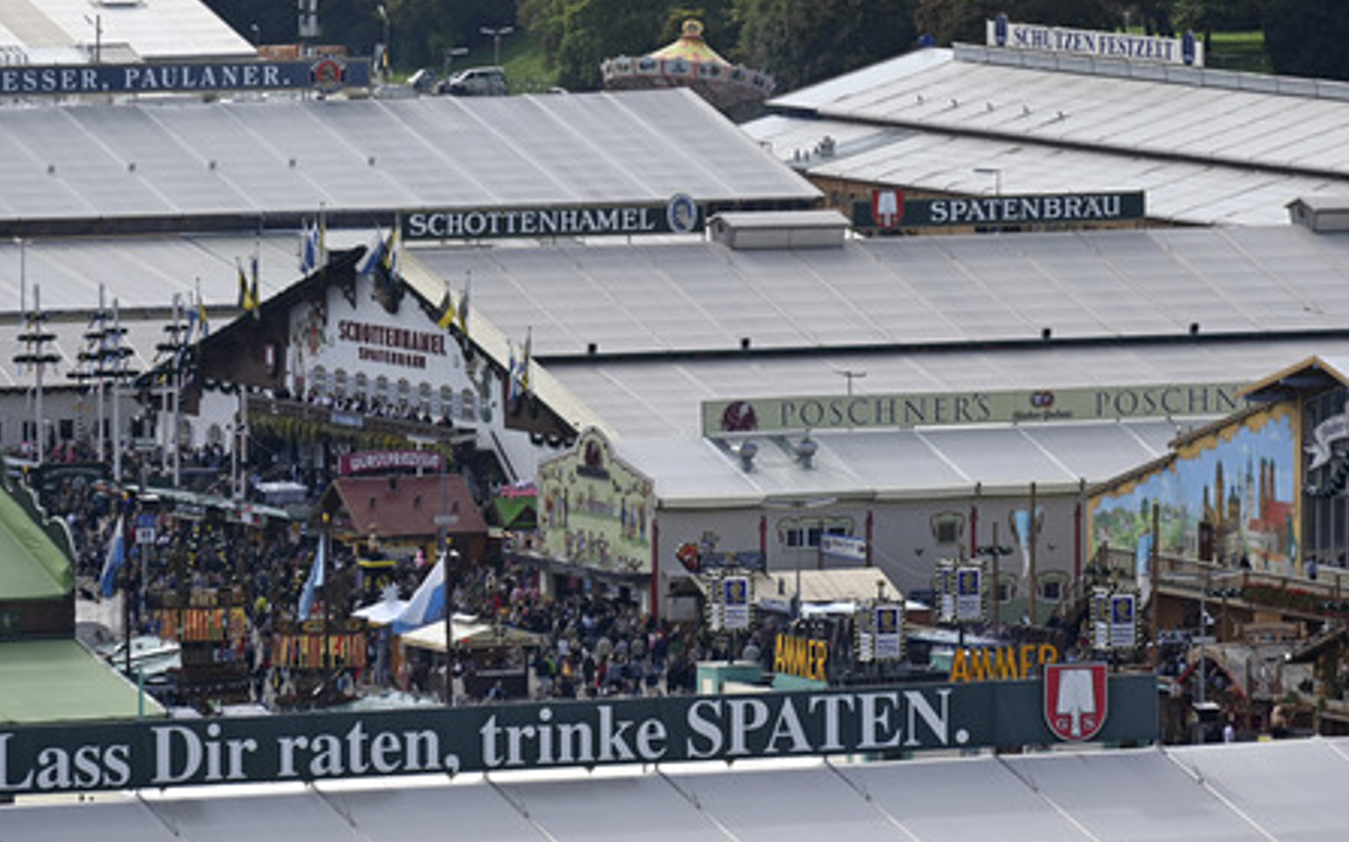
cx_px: 676
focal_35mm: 308
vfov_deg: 4.3
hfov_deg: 6.8
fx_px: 11319
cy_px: 444
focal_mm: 200
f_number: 6.3
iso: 220
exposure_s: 1/1000
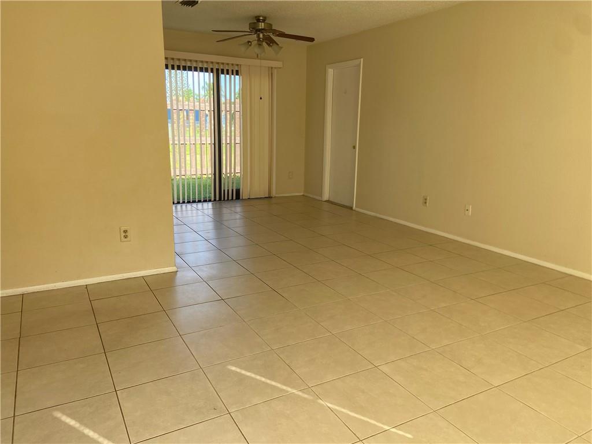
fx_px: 445
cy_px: 222
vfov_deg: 53.1
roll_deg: -0.3
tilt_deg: -13.0
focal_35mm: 26
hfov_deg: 67.3
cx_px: 296
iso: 32
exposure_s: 1/136
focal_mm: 4.25
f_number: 1.8
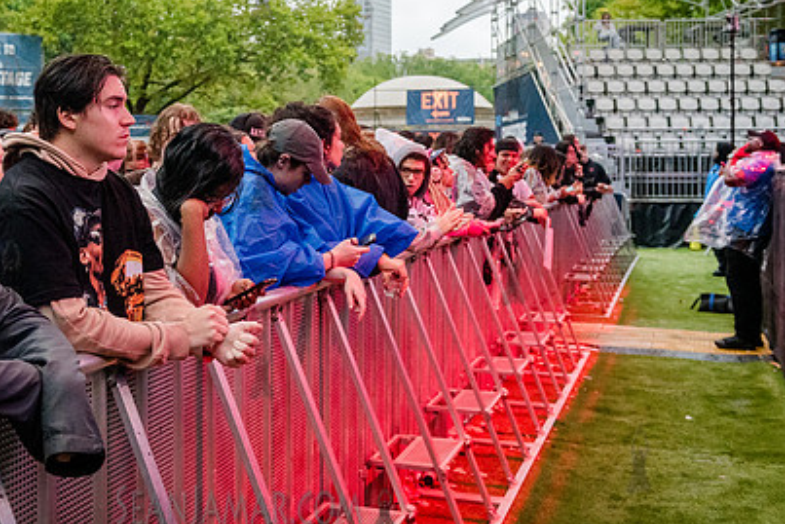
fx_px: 1069
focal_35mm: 49
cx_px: 261
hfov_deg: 39.8
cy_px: 176
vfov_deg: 27.4
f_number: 3.5
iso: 5000
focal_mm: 34
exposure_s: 1/1000
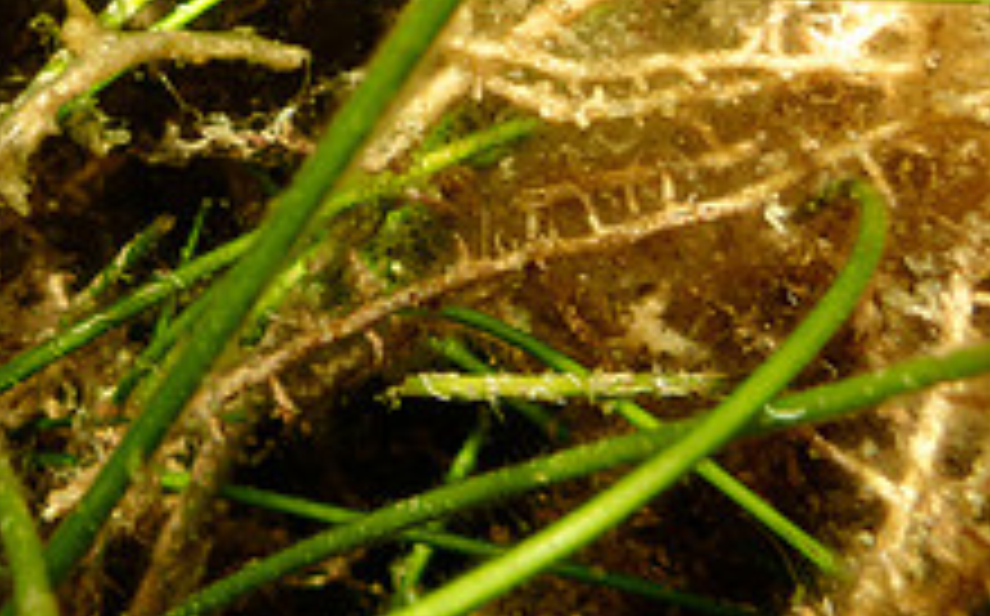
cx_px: 148
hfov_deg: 28.5
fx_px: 1887
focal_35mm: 70
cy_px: -191
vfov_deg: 17.4
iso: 100
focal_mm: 4.5
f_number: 2.8
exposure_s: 1/320
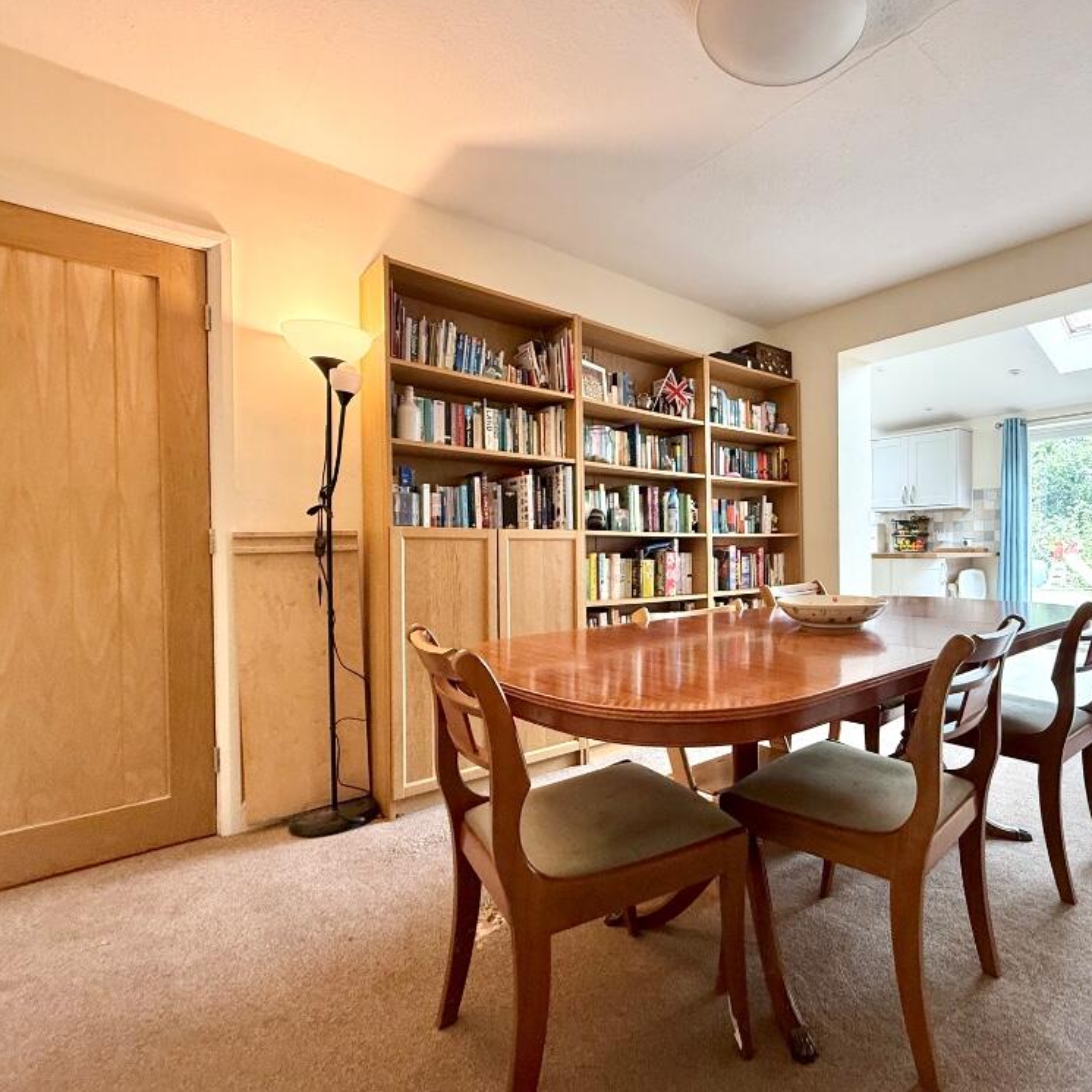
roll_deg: +1.8
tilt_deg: -0.1
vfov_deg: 84.0
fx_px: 607
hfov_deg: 81.3
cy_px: 554
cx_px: 723
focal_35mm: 17
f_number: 2.2
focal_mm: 2.22
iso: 250
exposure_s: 1/99
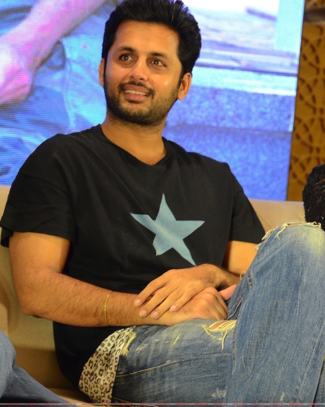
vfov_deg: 10.6
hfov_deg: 8.5
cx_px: 164
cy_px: 208
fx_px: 2183
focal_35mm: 182
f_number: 6.3
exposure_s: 1/80
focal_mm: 105
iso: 3200
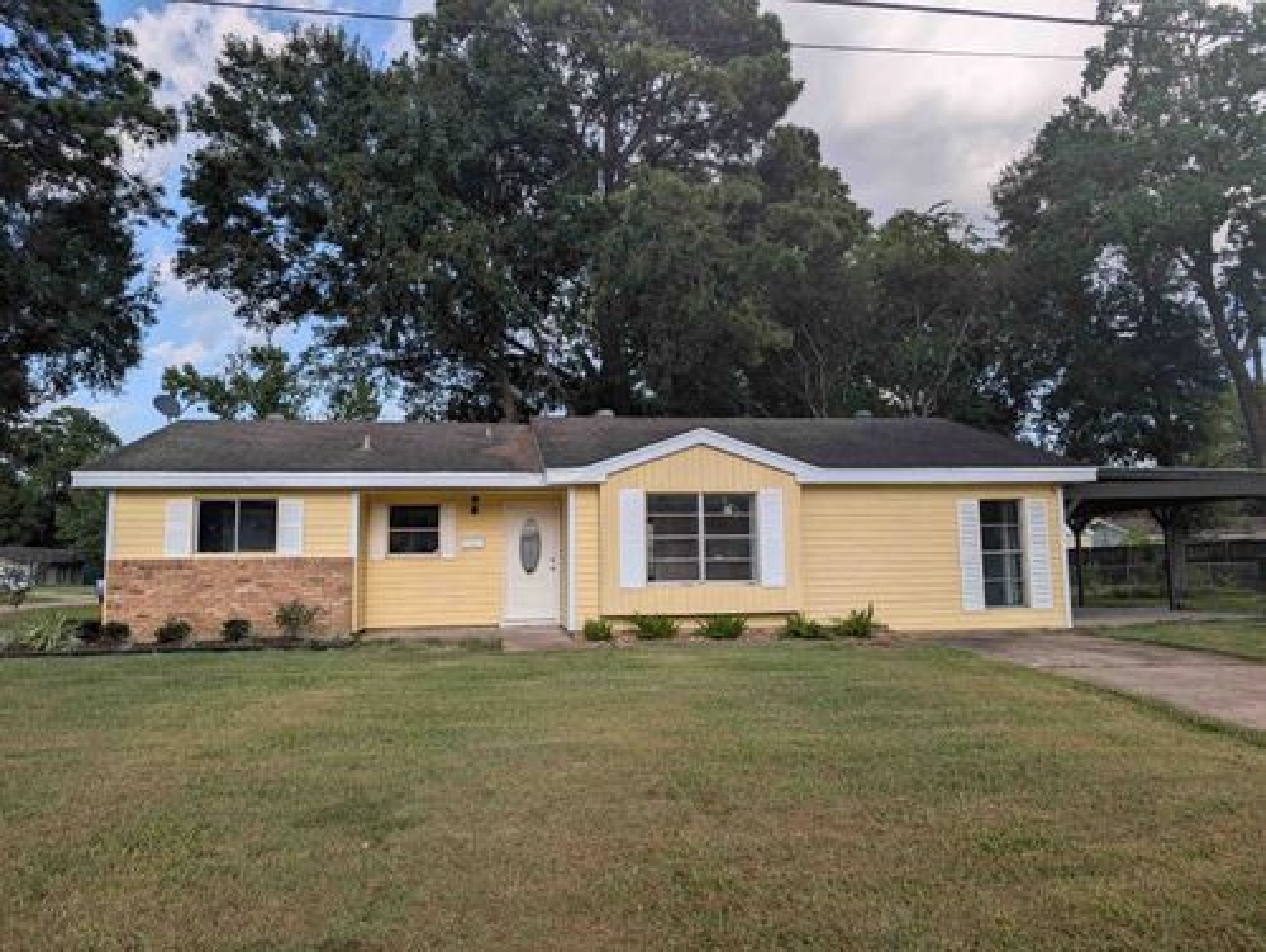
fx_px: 879
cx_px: 633
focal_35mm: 24
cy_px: 476
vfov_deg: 56.9
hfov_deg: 71.5
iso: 15
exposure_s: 1/903
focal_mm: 6.9
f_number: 1.68
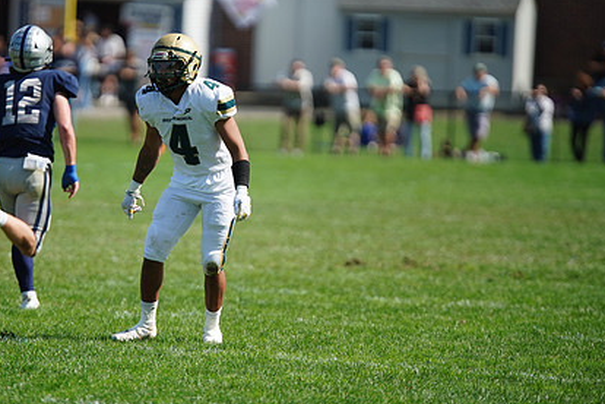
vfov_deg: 3.3
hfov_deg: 4.9
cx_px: 197
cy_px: 171
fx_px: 7058
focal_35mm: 420
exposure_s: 1/4000
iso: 400
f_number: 2.8
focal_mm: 300
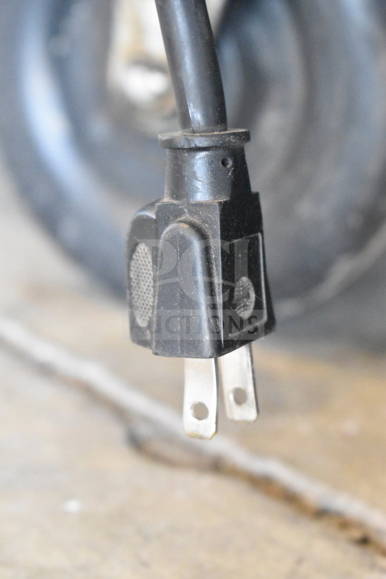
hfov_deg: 16.6
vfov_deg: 24.6
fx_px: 1327
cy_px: 290
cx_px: 193
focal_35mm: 82
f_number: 5.6
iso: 11400
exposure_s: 1/100
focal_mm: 55
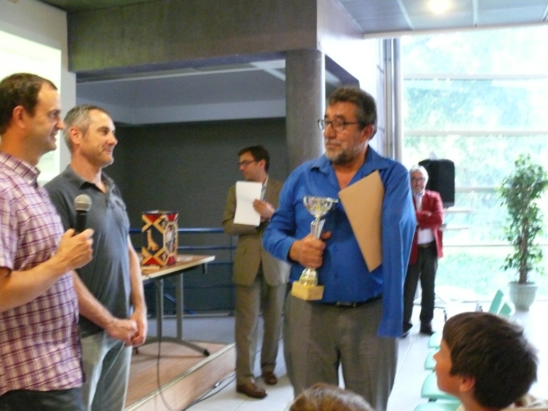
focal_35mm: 38
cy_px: 206
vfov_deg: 37.7
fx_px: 602
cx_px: 274
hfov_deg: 49.0
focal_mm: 8.1
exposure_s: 1/40
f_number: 2.8
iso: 800
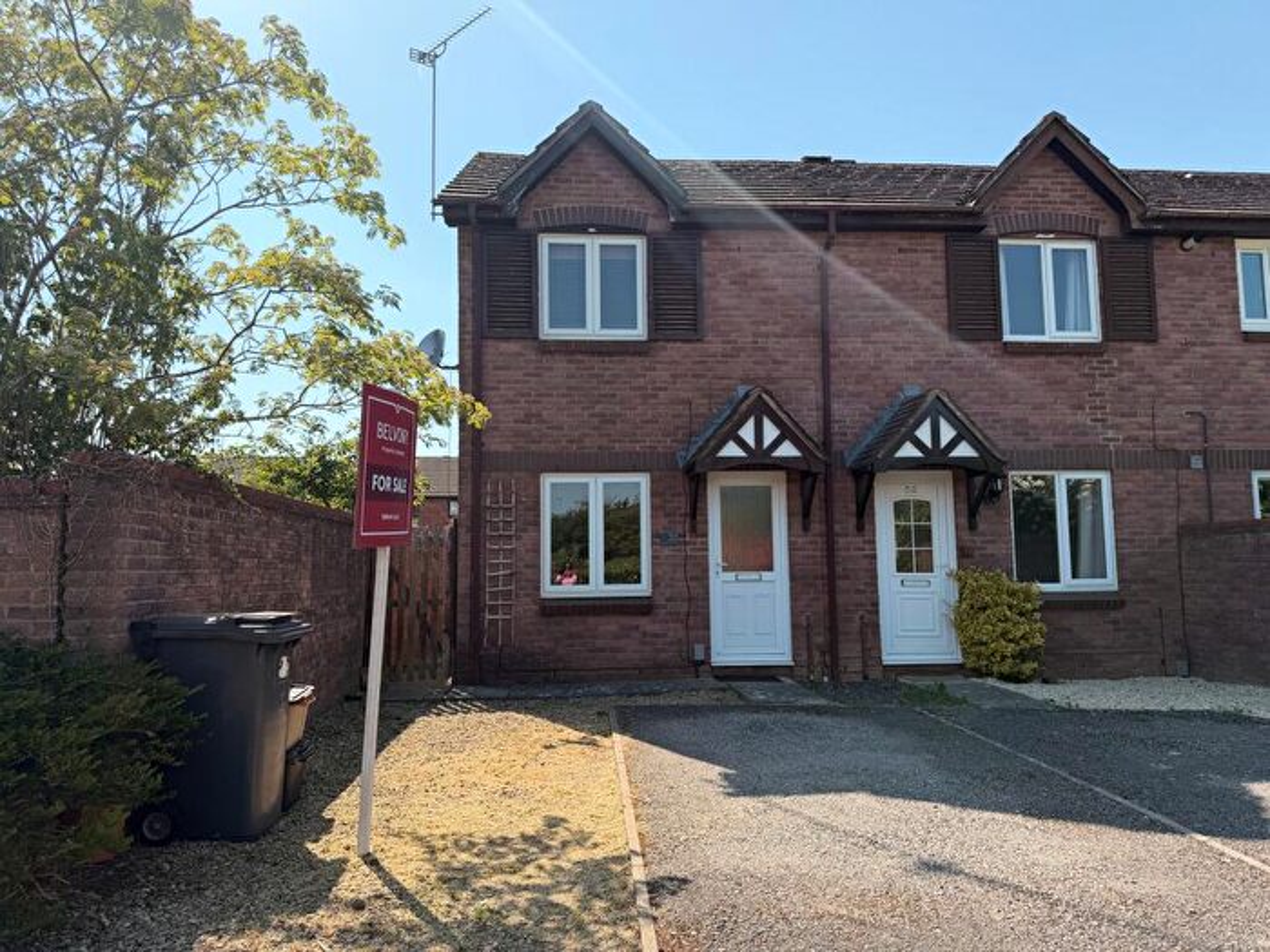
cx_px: 635
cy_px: 476
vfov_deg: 56.8
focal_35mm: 24
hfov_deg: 71.6
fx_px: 881
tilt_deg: +5.3
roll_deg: +1.2
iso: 100
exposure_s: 1/3425
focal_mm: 6.76
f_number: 1.78
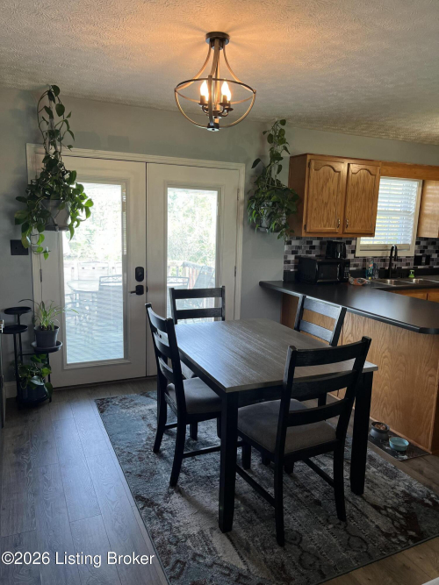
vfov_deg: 67.3
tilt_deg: -10.2
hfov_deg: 53.0
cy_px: 292
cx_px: 220
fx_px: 440
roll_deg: -0.7
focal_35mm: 26
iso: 125
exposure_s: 1/120
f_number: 1.6
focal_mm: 5.1
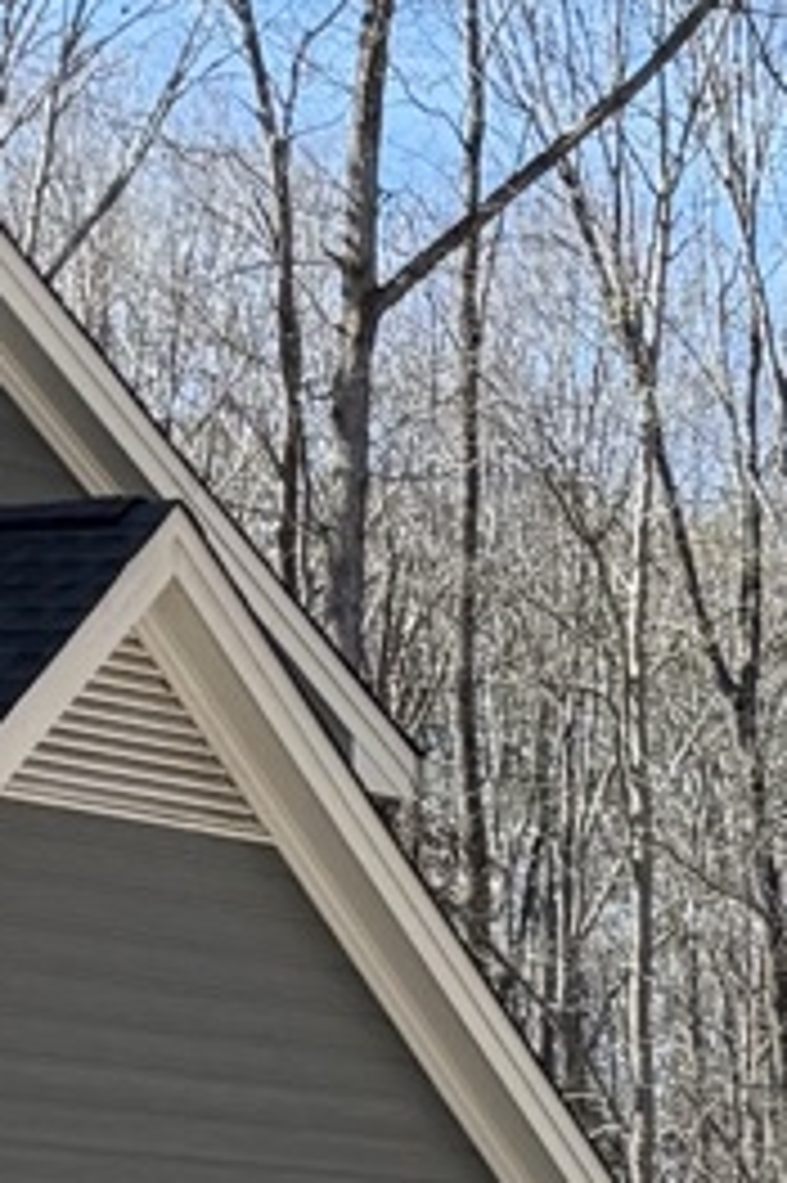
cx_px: 2343
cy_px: 2595
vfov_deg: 11.7
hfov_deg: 7.8
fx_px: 4991
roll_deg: -2.9
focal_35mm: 152
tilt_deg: -11.9
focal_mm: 6.76
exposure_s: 1/2525
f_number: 1.78
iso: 80
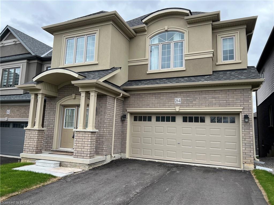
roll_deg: -2.2
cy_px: 102
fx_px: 206
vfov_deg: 53.1
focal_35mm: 26
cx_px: 137
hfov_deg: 67.3
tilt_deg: +7.5
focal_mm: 5.7
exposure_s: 1/518
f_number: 1.5
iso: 50
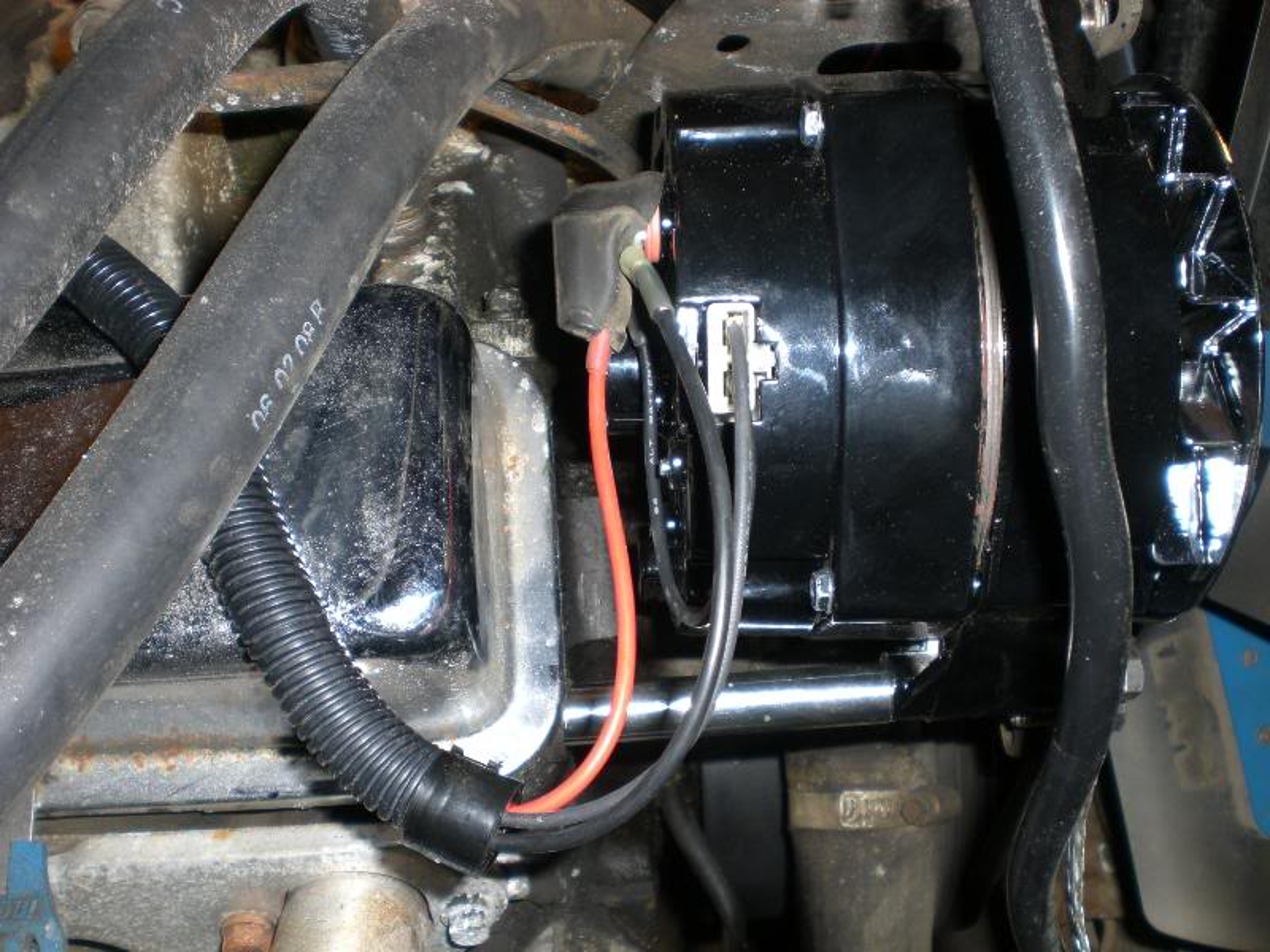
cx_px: 635
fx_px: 1394
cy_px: 476
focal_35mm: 38
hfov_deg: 49.0
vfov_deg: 37.7
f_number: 3.1
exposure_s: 1/60
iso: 50
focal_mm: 6.3
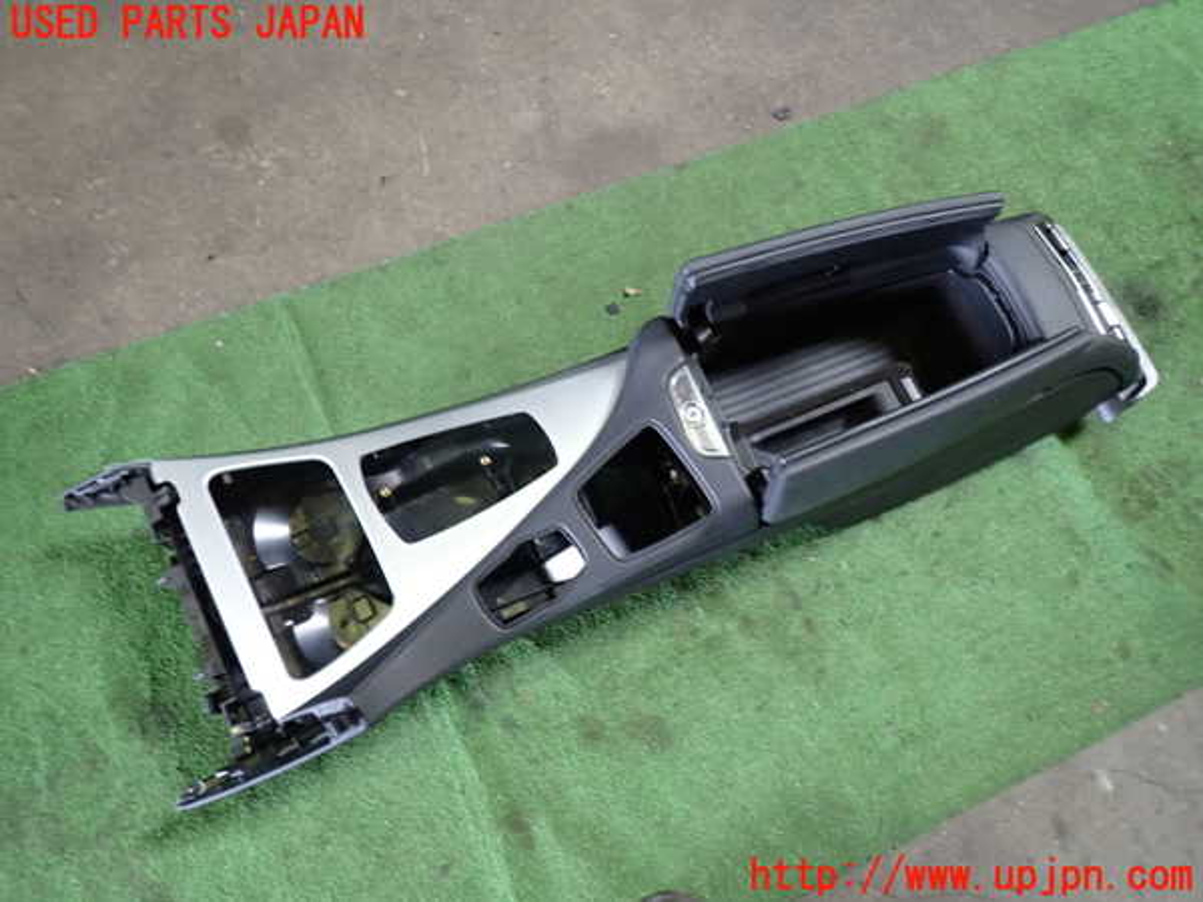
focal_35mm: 25
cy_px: 451
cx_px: 602
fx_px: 869
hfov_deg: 69.4
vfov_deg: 54.9
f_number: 2
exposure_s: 1/30
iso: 250
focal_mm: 4.5
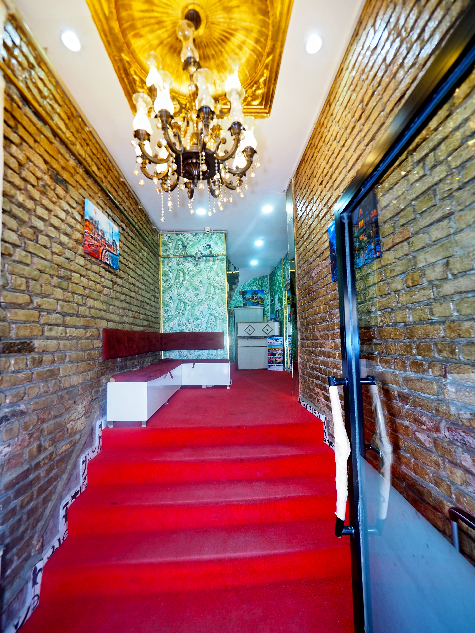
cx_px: 238
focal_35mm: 14
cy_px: 316
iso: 200
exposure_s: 1/20
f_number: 2.8
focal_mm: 7
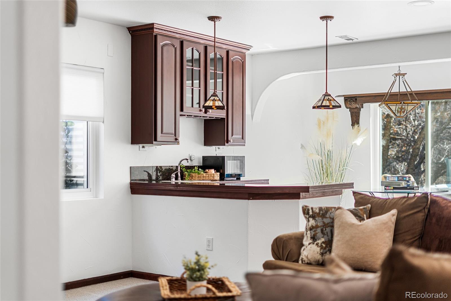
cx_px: 226
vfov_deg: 27.0
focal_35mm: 50
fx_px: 626
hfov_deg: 39.6
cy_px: 150
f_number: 1.8
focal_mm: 50
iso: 500
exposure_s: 1/80
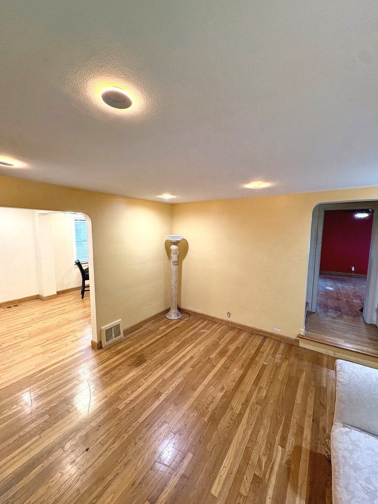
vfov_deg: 102.1
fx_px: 204
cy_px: 252
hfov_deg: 85.7
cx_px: 189
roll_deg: -0.8
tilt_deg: -5.5
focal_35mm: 14
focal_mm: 2.22
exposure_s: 1/60
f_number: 2.2
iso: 200
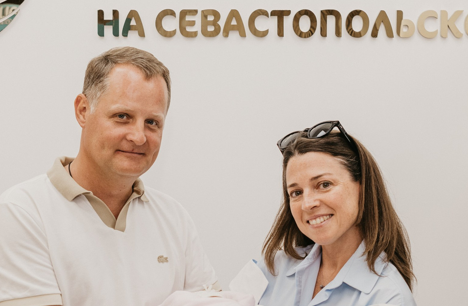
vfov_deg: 15.6
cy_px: 237
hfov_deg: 23.7
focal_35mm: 86
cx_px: 183
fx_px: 1111
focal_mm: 31
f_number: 4
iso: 400
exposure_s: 1/160
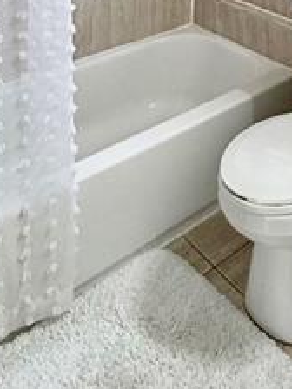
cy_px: -179
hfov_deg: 27.9
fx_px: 540
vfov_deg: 28.1
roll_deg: -0.4
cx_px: 311
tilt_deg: +1.0
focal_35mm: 48
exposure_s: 1/120
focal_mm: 2.22
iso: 250
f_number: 2.2
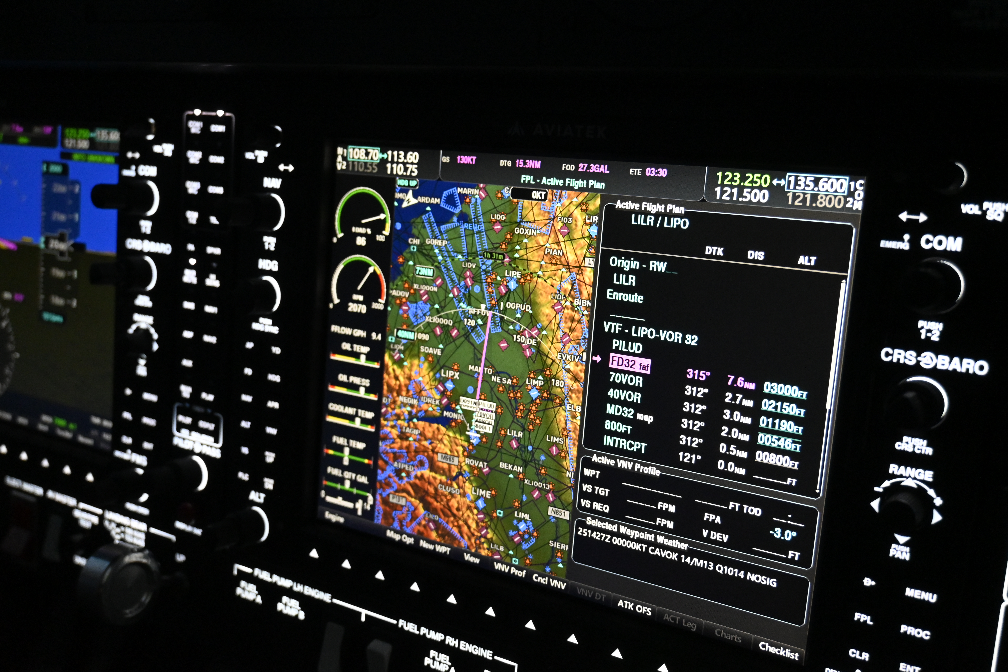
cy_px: 336
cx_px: 504
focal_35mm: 37
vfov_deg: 36.2
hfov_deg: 52.2
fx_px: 1029
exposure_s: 1/125
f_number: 4.2
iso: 2800
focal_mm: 24.5
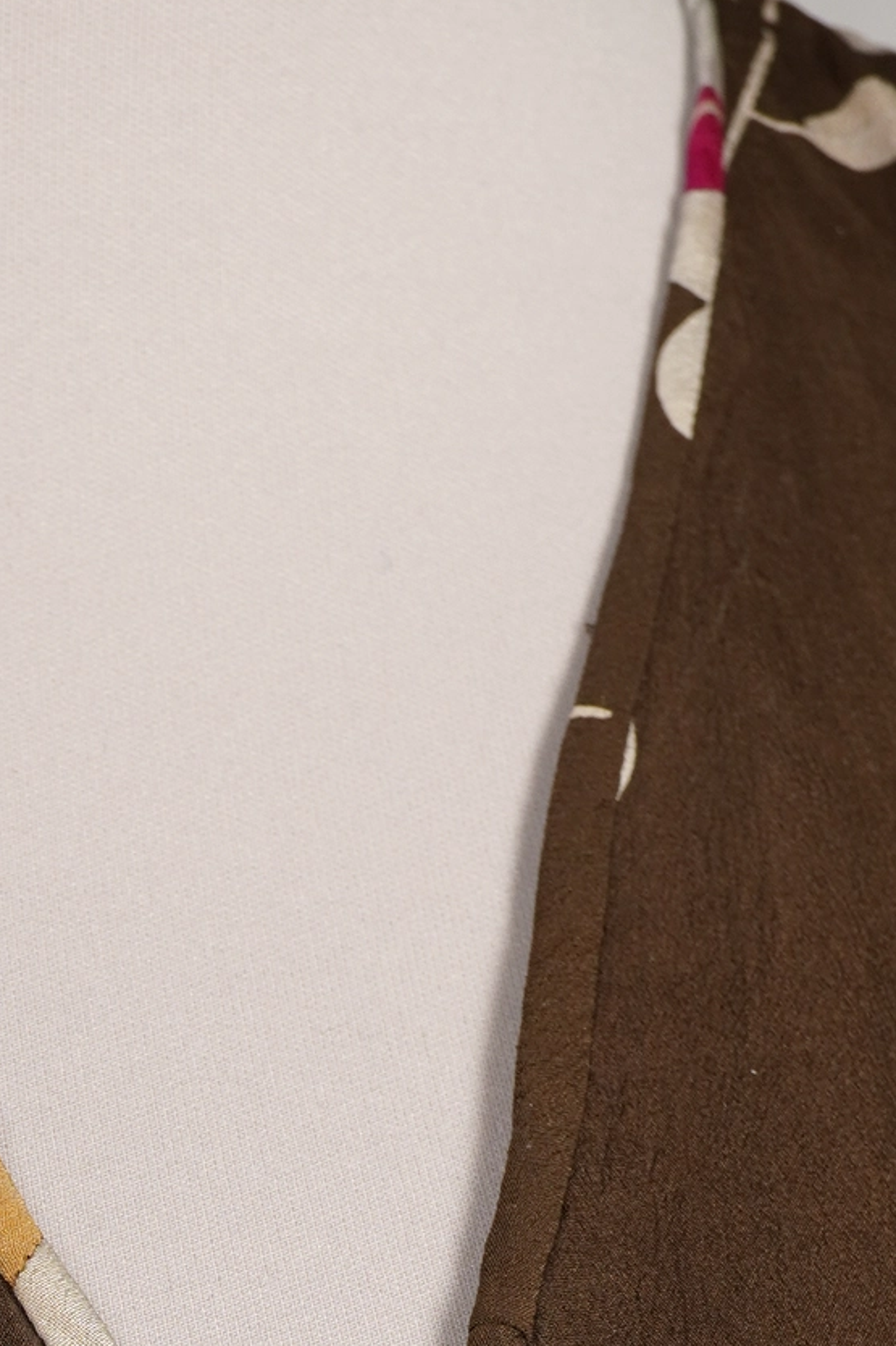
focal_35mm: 166
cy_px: 1865
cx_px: -118
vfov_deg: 11.9
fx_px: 6199
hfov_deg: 8.2
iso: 200
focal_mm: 32
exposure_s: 1/15
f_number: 7.1
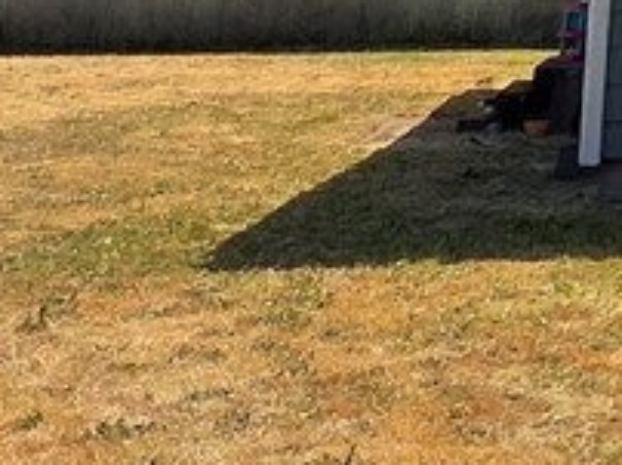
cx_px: 1389
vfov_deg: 13.1
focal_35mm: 103
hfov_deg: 14.4
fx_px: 1849
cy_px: -336
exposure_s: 1/2843
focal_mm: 2.2
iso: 40
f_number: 1.9
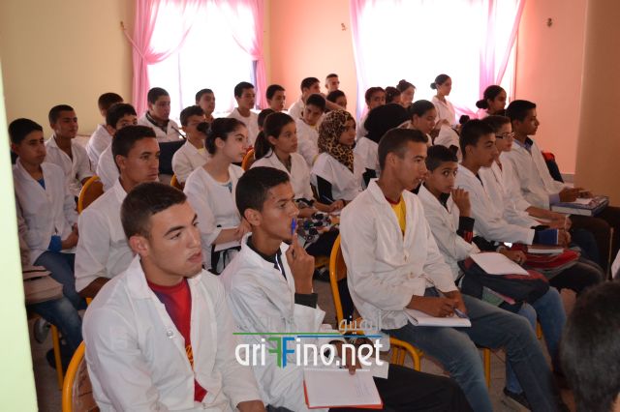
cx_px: 310
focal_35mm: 42
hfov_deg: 46.4
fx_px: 723
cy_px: 206
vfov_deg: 31.9
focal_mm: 28
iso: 2200
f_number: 4.5
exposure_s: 1/60
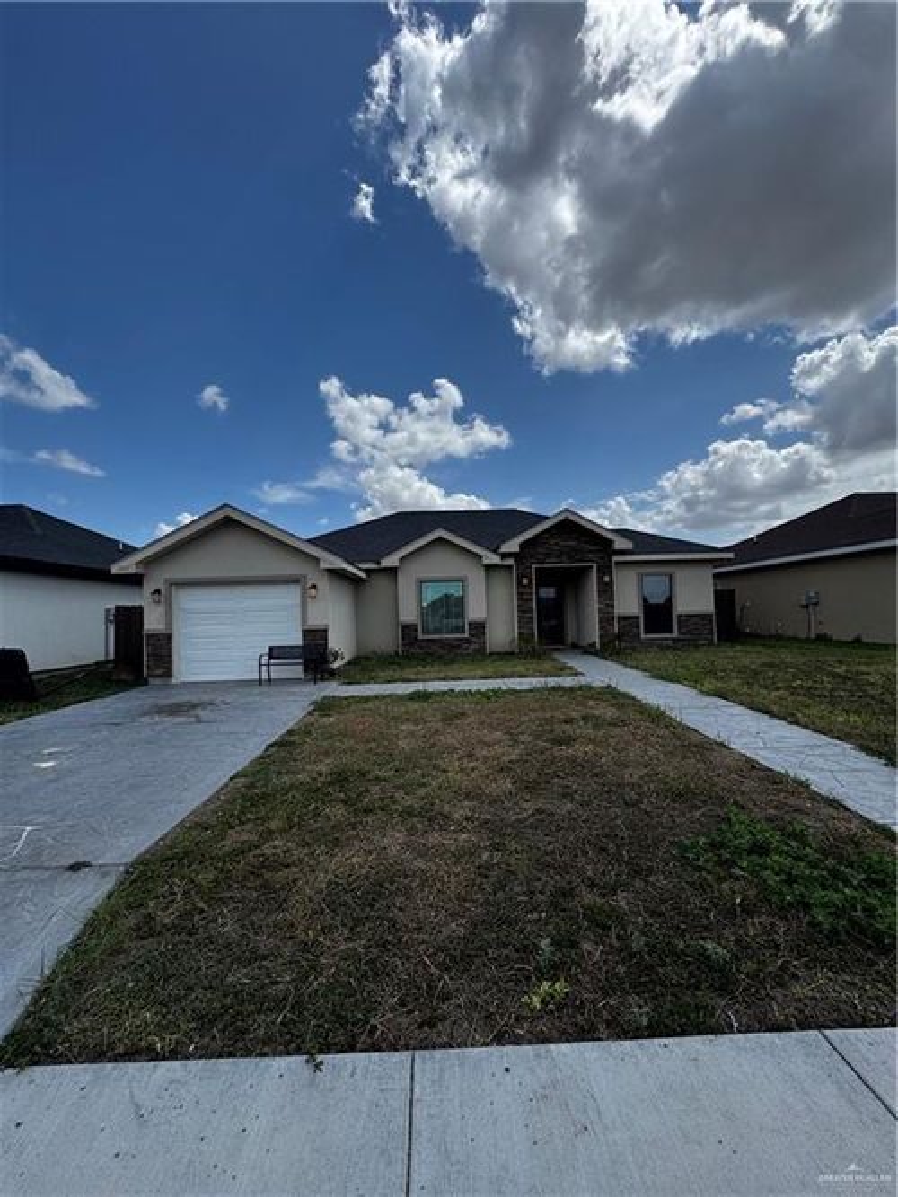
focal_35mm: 14
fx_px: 484
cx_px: 449
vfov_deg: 102.1
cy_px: 598
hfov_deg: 85.7
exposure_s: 1/2674
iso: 50
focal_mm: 2.22
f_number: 2.2
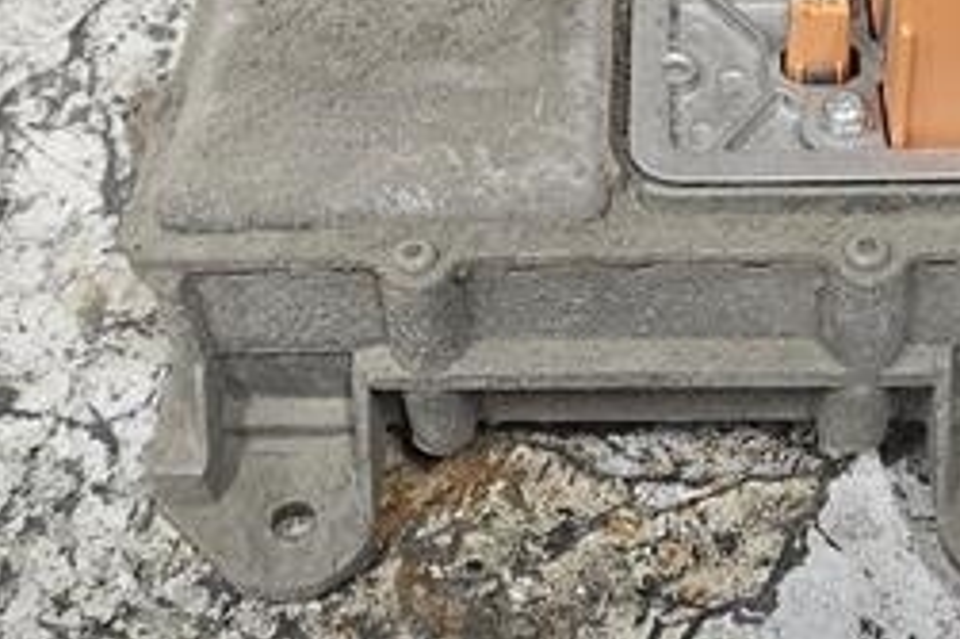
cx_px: 600
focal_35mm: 61
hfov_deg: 32.7
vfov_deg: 21.8
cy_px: 92
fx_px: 1626
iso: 320
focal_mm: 5.4
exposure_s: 1/100
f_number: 1.8
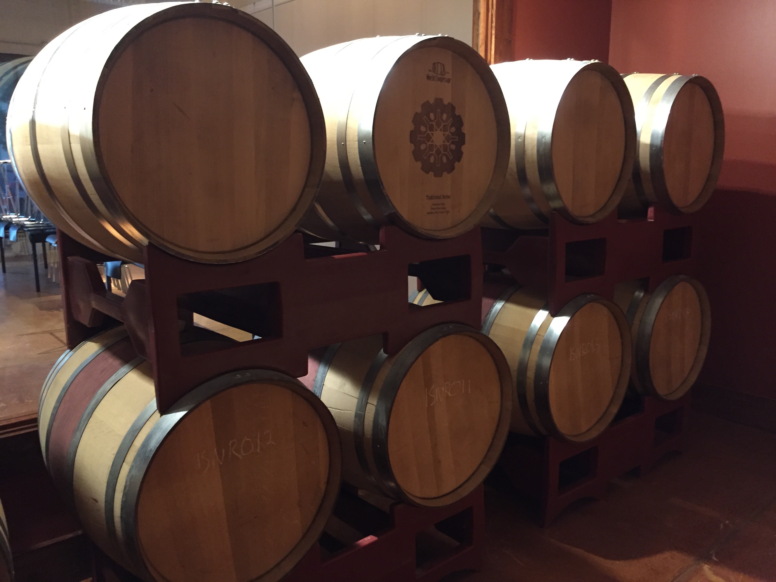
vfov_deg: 48.2
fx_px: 650
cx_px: 388
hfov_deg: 61.7
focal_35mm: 29
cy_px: 291
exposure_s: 1/17
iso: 250
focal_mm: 4.15
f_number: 2.2
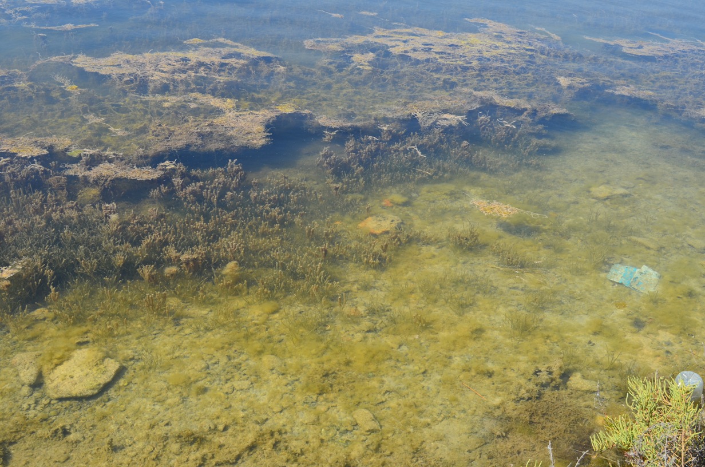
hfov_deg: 46.5
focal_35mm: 42
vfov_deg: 31.8
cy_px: 234
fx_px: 821
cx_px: 352
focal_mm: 28
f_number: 11
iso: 180
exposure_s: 1/125
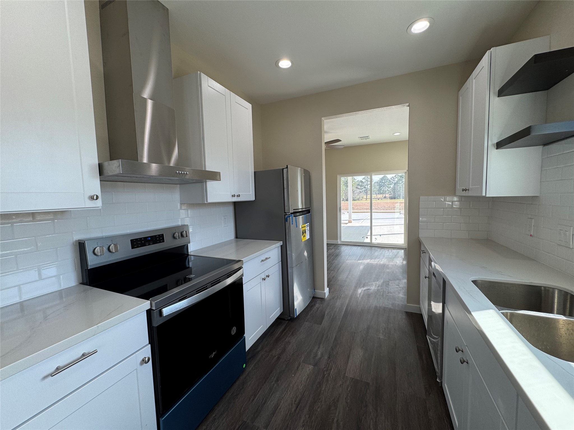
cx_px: 287
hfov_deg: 102.1
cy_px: 215
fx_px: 232
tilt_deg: -4.7
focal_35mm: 14
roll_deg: +1.7
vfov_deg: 85.7
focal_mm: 2.22
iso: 40
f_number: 2.2
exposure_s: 1/181
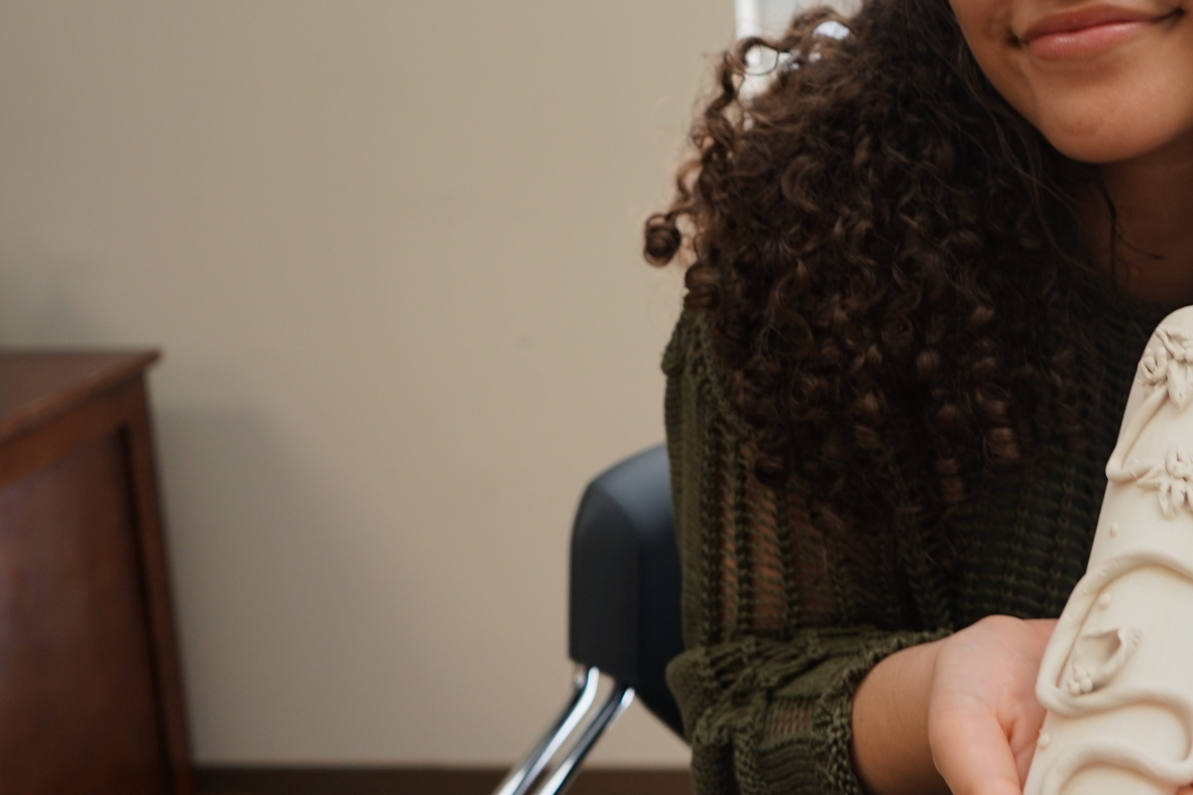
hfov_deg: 37.8
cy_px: 278
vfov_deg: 26.9
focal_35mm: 50
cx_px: 992
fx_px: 1657
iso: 200
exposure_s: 1/60
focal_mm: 28
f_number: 4
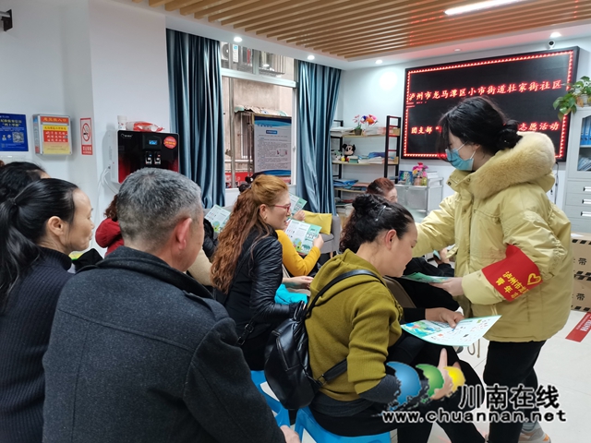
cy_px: 222
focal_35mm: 26
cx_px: 296
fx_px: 444
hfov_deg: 67.3
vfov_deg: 53.1
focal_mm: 5.58
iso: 320
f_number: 1.8
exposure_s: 1/50
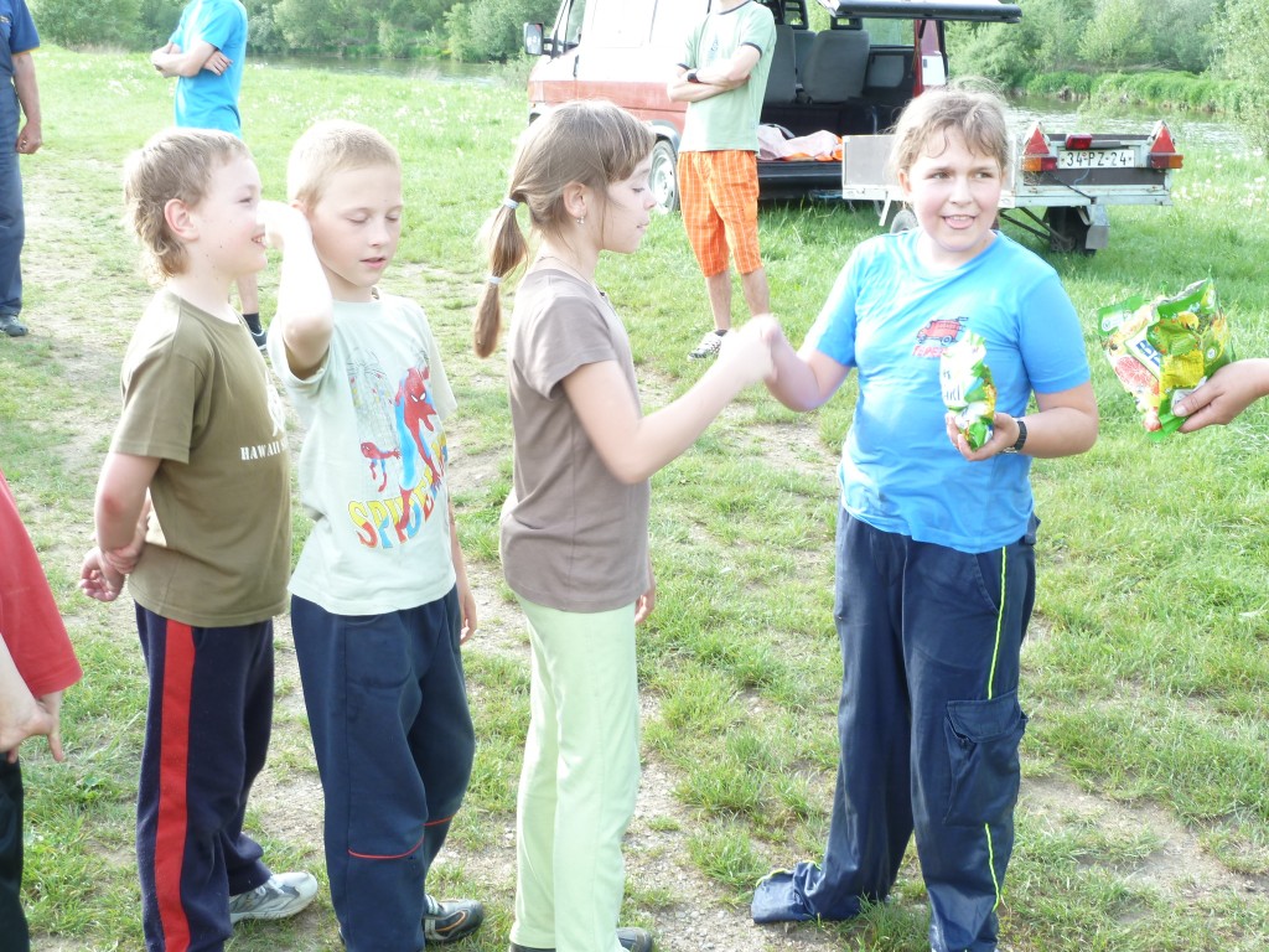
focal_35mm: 48
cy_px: 476
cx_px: 634
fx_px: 1760
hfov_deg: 39.7
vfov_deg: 30.3
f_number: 3.8
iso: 80
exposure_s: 1/50
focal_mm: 7.9
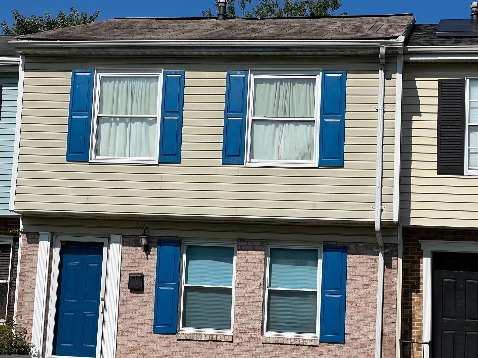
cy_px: 183
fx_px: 1146
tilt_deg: +7.1
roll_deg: -2.1
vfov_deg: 17.8
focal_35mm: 83
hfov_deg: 23.6
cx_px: 226
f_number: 2.8
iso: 32
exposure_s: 1/1672
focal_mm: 9
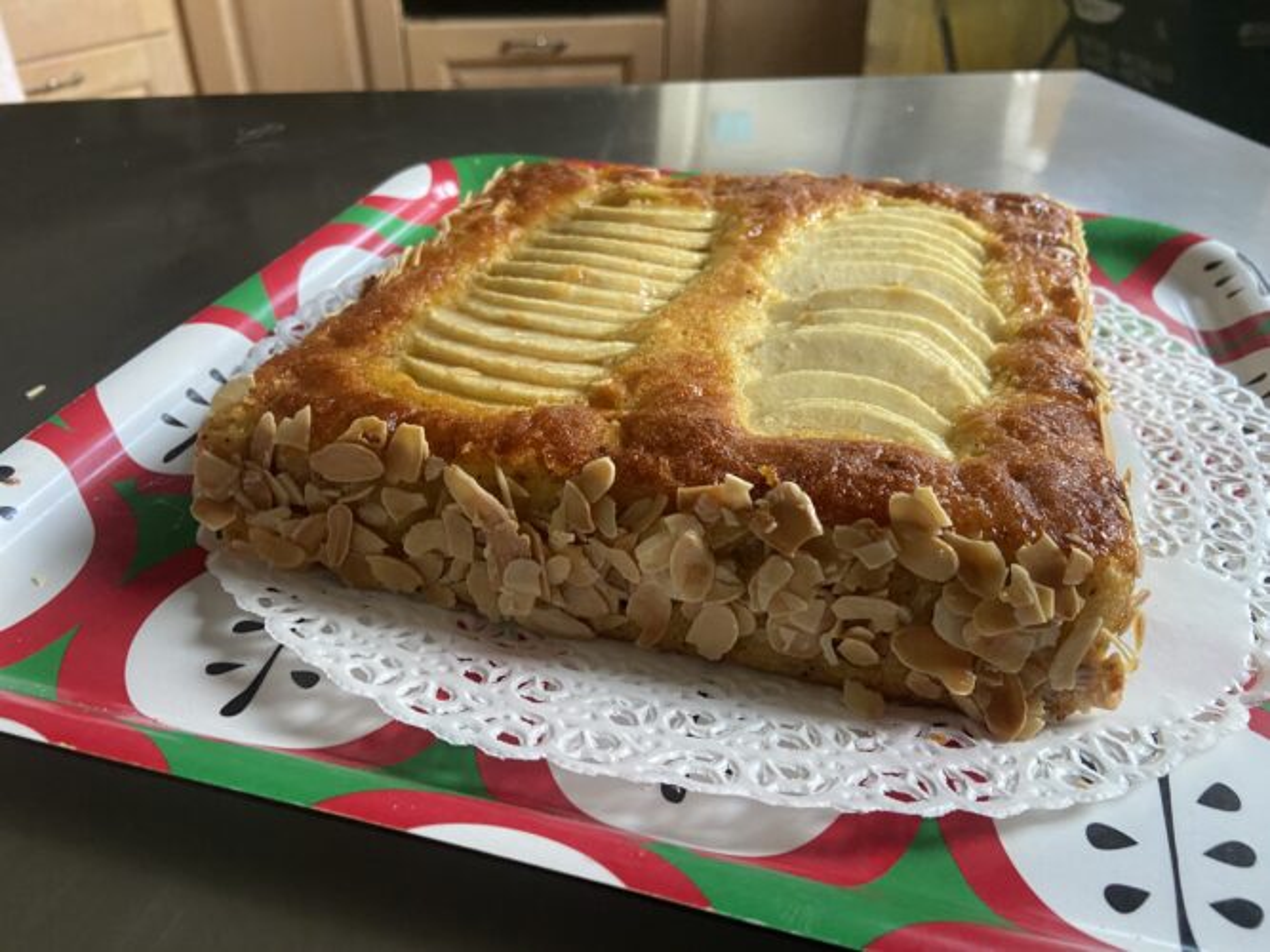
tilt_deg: -36.7
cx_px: 635
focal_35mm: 26
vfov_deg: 53.0
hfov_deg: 67.3
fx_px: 954
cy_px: 476
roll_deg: -0.5
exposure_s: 1/60
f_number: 1.8
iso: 250
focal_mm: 4.25
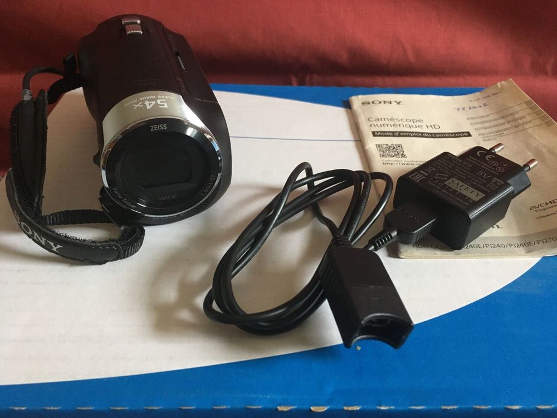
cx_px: 278
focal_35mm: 29
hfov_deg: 61.7
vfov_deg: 48.2
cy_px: 209
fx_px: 467
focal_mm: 4.15
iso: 200
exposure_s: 1/33
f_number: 2.2
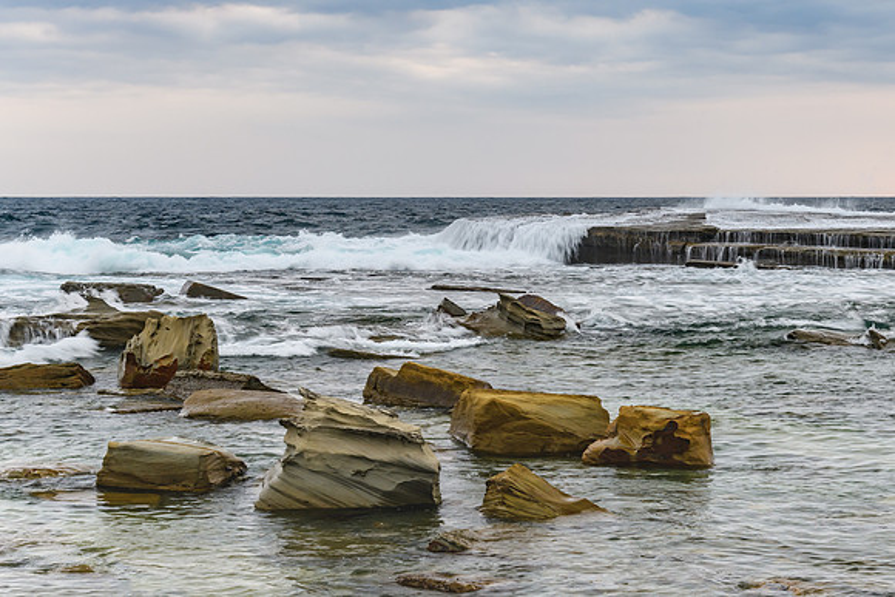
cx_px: 581
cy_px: 285
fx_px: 1918
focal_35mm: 77
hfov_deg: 26.2
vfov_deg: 17.7
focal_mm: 55
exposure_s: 1/15
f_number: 9
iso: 400
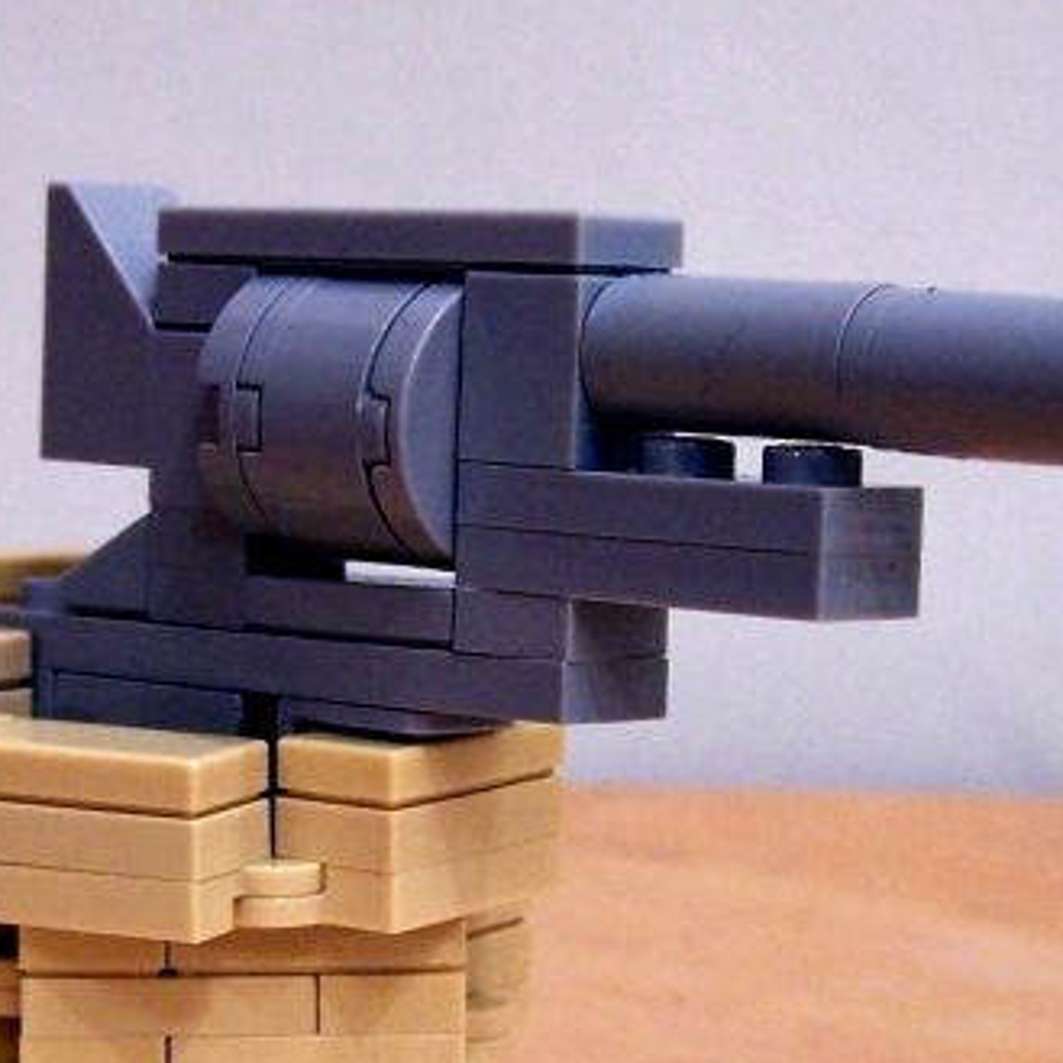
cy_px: 640
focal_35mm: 110
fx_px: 3822
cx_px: 394
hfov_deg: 15.8
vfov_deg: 15.8
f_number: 2.8
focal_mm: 6.7
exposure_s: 1/4
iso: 80
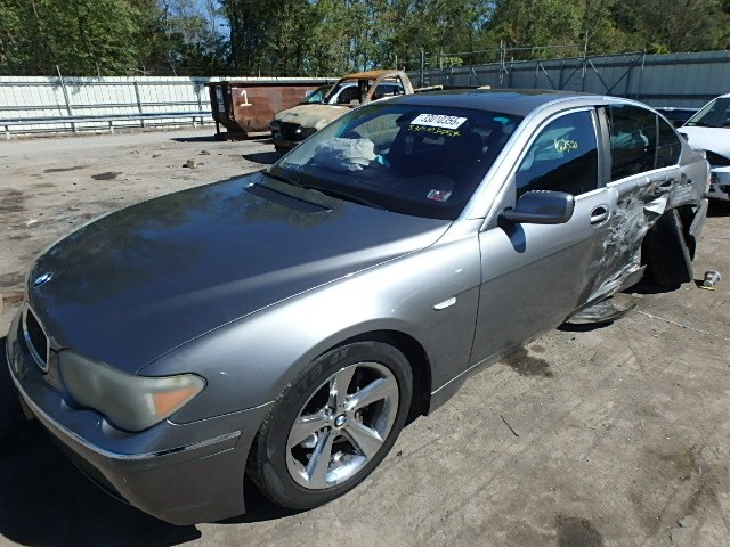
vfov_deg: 63.4
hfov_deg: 79.0
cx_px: 365
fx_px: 443
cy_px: 274
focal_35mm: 21
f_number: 6
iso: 125
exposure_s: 1/400
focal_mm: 3.7
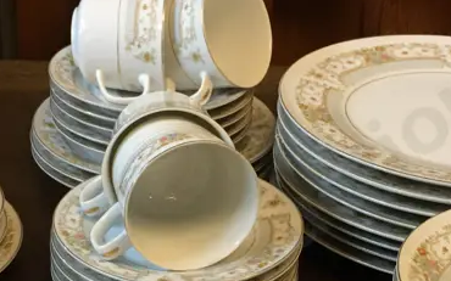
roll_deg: -4.8
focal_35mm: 85
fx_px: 1044
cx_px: 211
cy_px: 290
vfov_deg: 15.1
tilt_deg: -30.4
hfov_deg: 24.4
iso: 50
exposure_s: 1/17
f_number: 2.2
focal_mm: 4.15
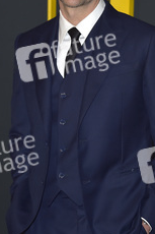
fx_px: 957
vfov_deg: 13.9
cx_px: 98
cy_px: 109
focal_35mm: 148
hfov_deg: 9.3
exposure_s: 1/250
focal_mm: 85
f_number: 6.3
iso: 320
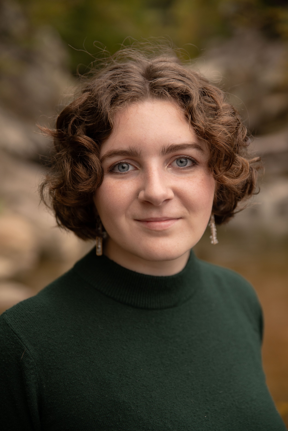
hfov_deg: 19.5
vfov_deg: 28.8
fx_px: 840
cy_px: 216
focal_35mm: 70
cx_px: 144
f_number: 2.8
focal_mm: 70
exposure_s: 1/320
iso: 400
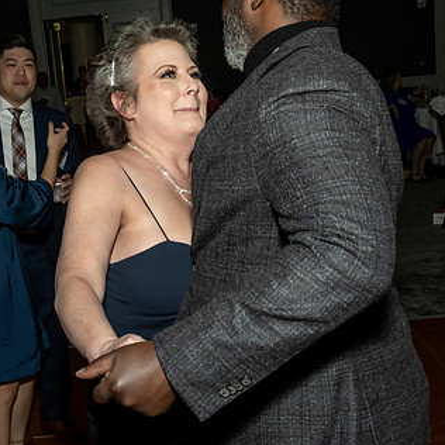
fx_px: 844
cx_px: 158
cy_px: 261
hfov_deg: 29.4
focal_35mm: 58
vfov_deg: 29.5
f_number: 8
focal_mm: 18
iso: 1000
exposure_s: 1/250
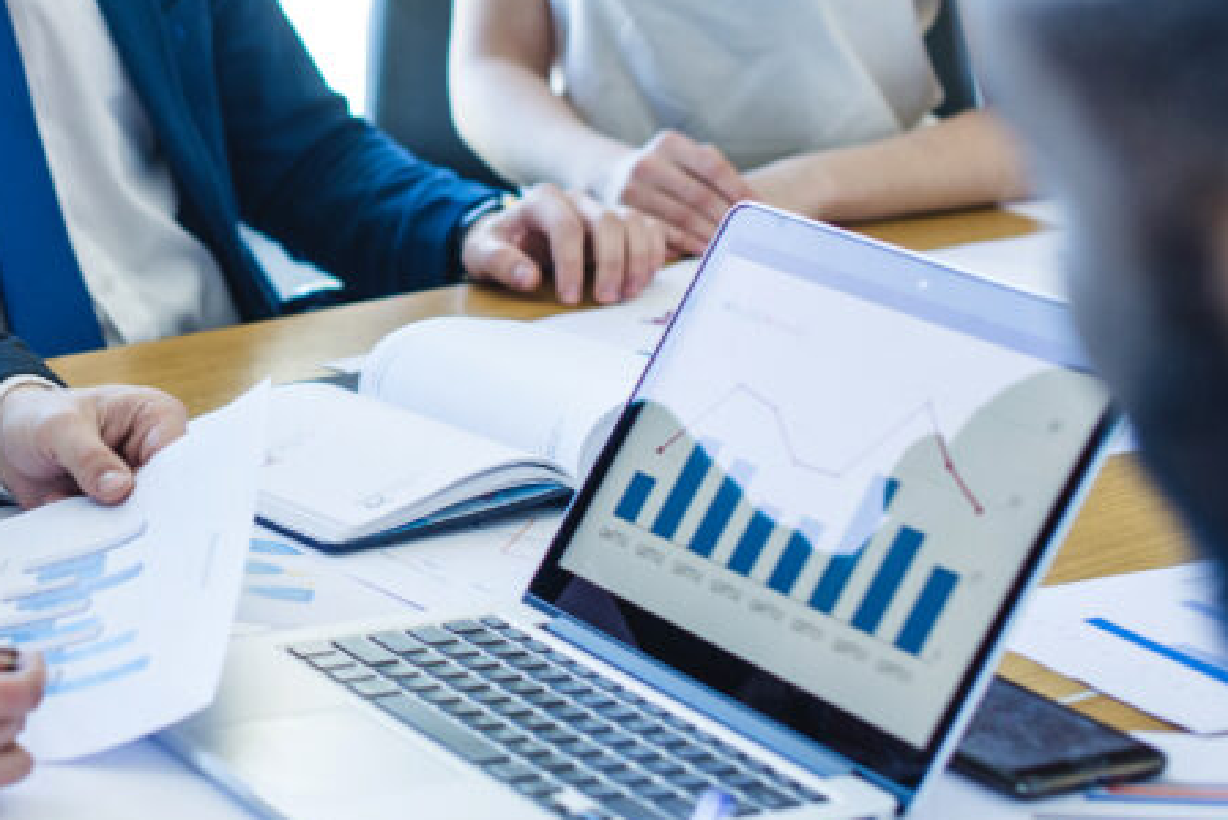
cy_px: 156
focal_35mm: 114
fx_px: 3891
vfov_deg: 12.0
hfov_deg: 17.5
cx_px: 8
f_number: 3.2
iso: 500
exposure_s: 1/100
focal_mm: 50
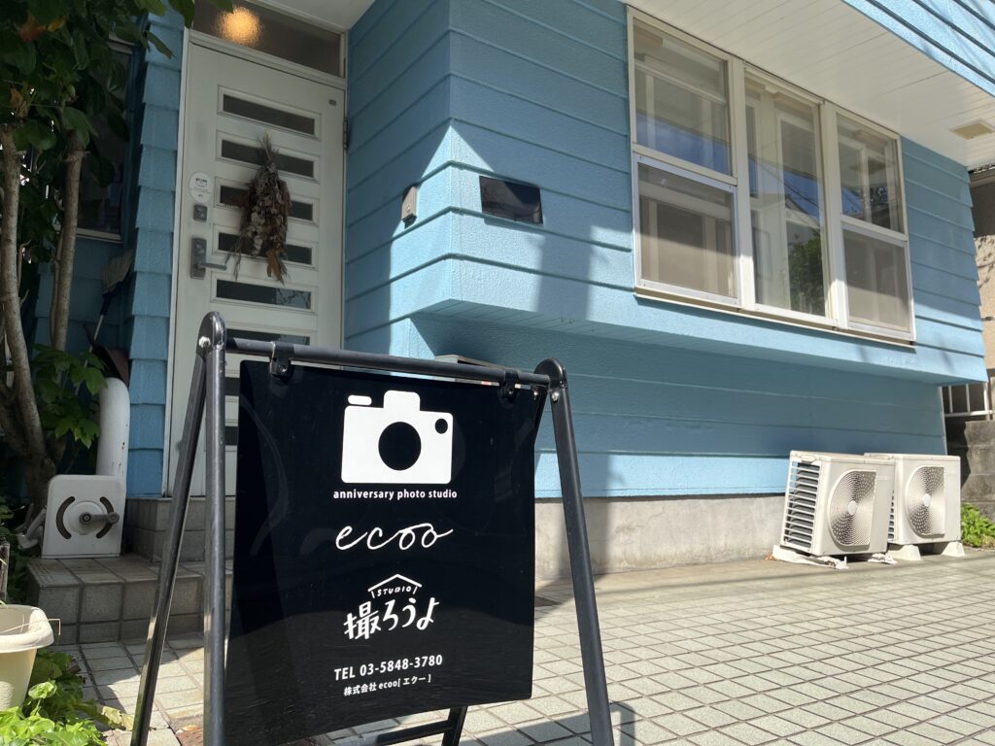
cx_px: 498
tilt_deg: +6.6
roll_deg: +0.3
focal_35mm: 26
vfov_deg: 53.1
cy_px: 373
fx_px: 747
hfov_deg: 67.3
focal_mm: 5.1
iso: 50
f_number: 1.6
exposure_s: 1/1890
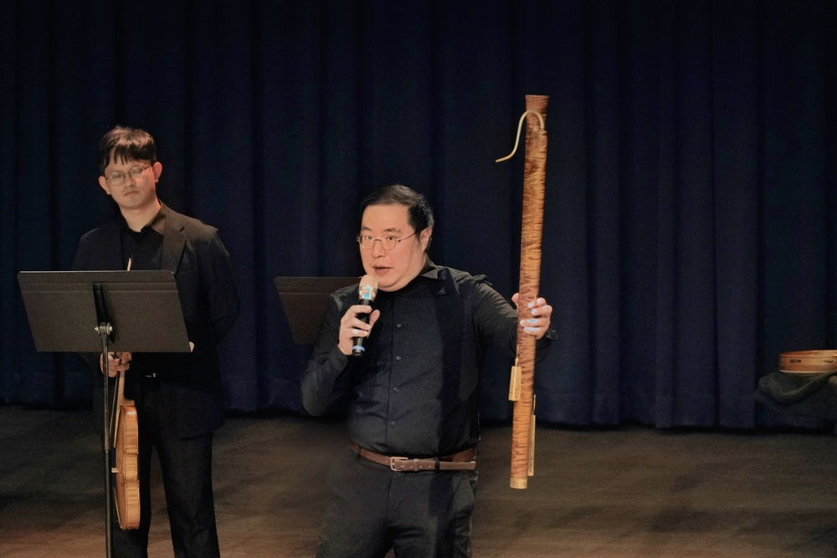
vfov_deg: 8.7
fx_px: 3662
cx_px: 418
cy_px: 279
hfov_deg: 13.0
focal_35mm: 158
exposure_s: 1/125
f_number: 4
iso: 1000
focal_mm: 105
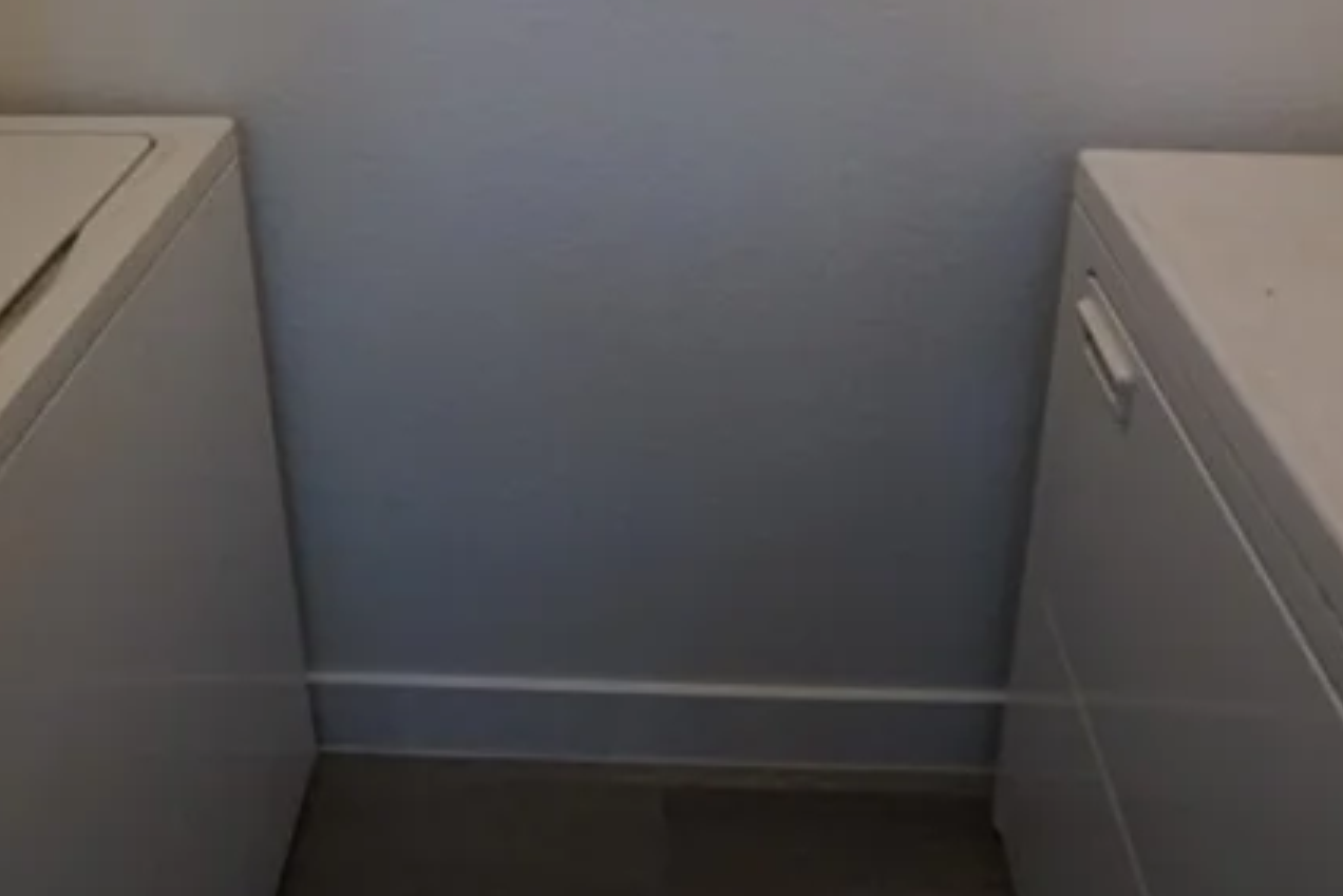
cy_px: -71
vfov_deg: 38.0
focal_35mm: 29
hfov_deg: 63.6
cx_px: 643
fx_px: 1082
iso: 3200
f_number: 7.1
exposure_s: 1/125
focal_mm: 12
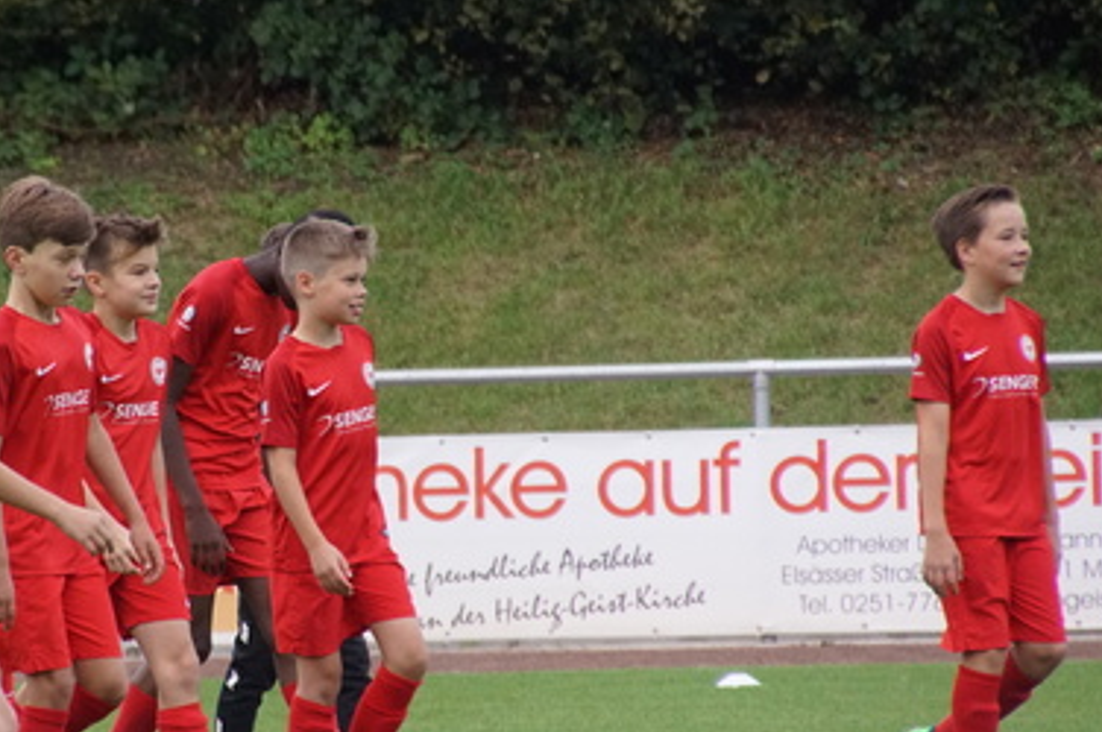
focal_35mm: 712
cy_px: 375
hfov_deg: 2.9
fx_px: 21776
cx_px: 245
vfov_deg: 1.9
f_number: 6.3
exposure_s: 1/2000
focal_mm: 280
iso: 2000
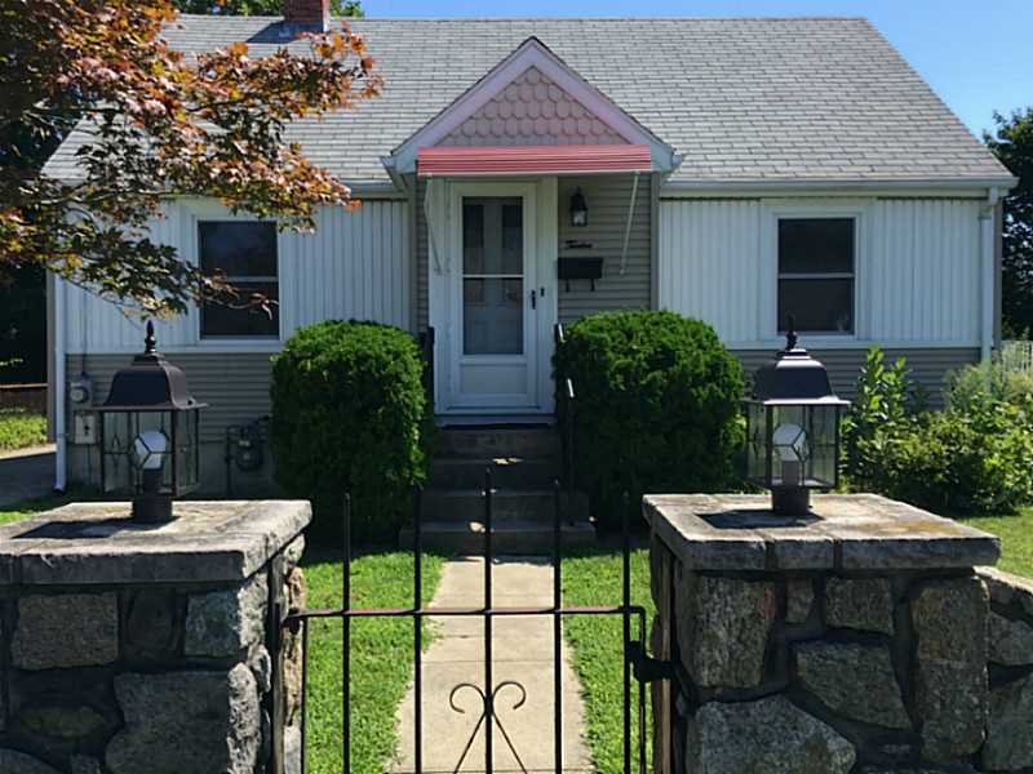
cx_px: 516
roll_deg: -0.6
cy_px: 387
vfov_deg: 48.2
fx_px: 865
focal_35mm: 29
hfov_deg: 61.7
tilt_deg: -5.0
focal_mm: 4.15
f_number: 2.2
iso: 32
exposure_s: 1/989
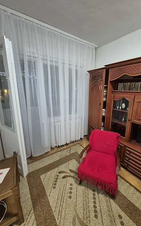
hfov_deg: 78.1
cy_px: 112
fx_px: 86
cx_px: 81
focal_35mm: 14
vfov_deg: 105.3
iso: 800
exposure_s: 1/50
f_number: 2.2
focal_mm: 2.2
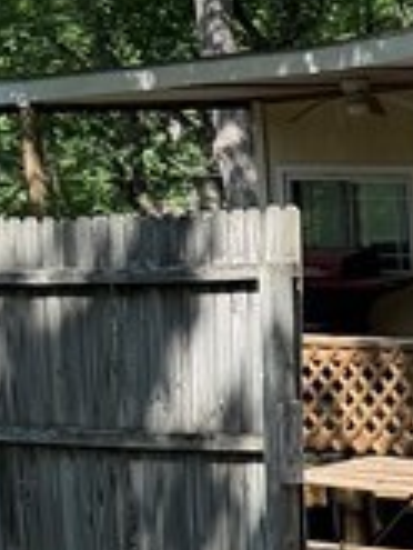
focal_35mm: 149
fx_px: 2367
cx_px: 883
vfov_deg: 13.1
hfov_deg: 9.2
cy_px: 533
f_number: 1.78
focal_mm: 6.76
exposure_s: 1/2299
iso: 100
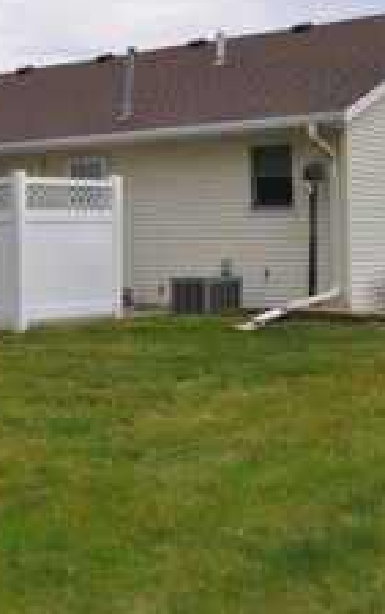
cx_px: -14
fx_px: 1022
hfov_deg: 20.5
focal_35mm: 61
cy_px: 172
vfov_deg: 33.0
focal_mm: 18
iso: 200
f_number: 13
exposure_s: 1/200
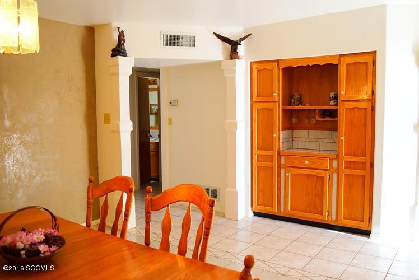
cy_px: 140
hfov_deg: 59.5
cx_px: 210
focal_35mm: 32
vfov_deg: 41.8
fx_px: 367
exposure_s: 1/60
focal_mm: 21
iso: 500
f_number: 4
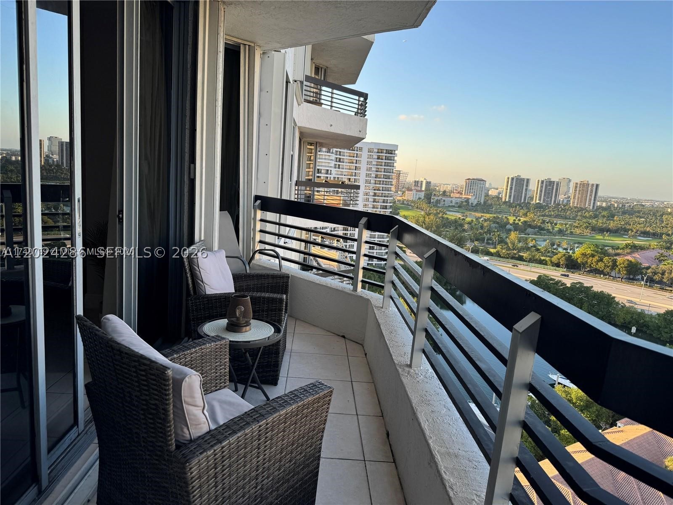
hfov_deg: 71.6
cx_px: 336
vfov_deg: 56.8
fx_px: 467
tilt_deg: -9.6
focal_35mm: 24
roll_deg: -4.8
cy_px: 252
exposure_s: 1/567
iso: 80
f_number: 1.78
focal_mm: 6.76
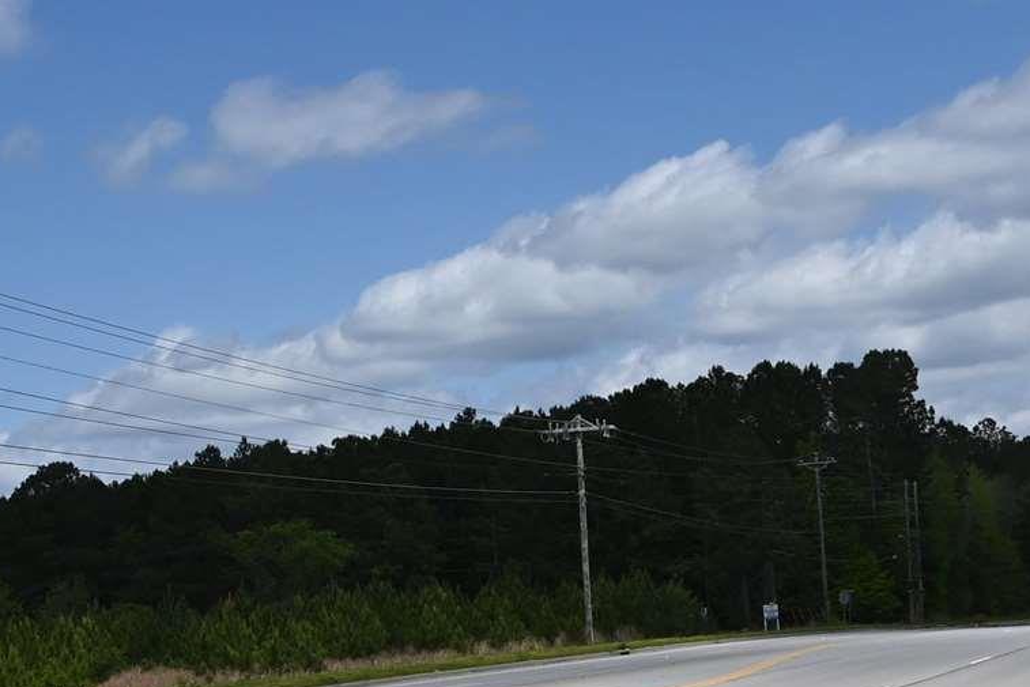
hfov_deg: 27.1
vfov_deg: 18.4
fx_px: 2089
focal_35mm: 73
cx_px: 185
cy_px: 586
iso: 100
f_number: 8
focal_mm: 12
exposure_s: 1/500
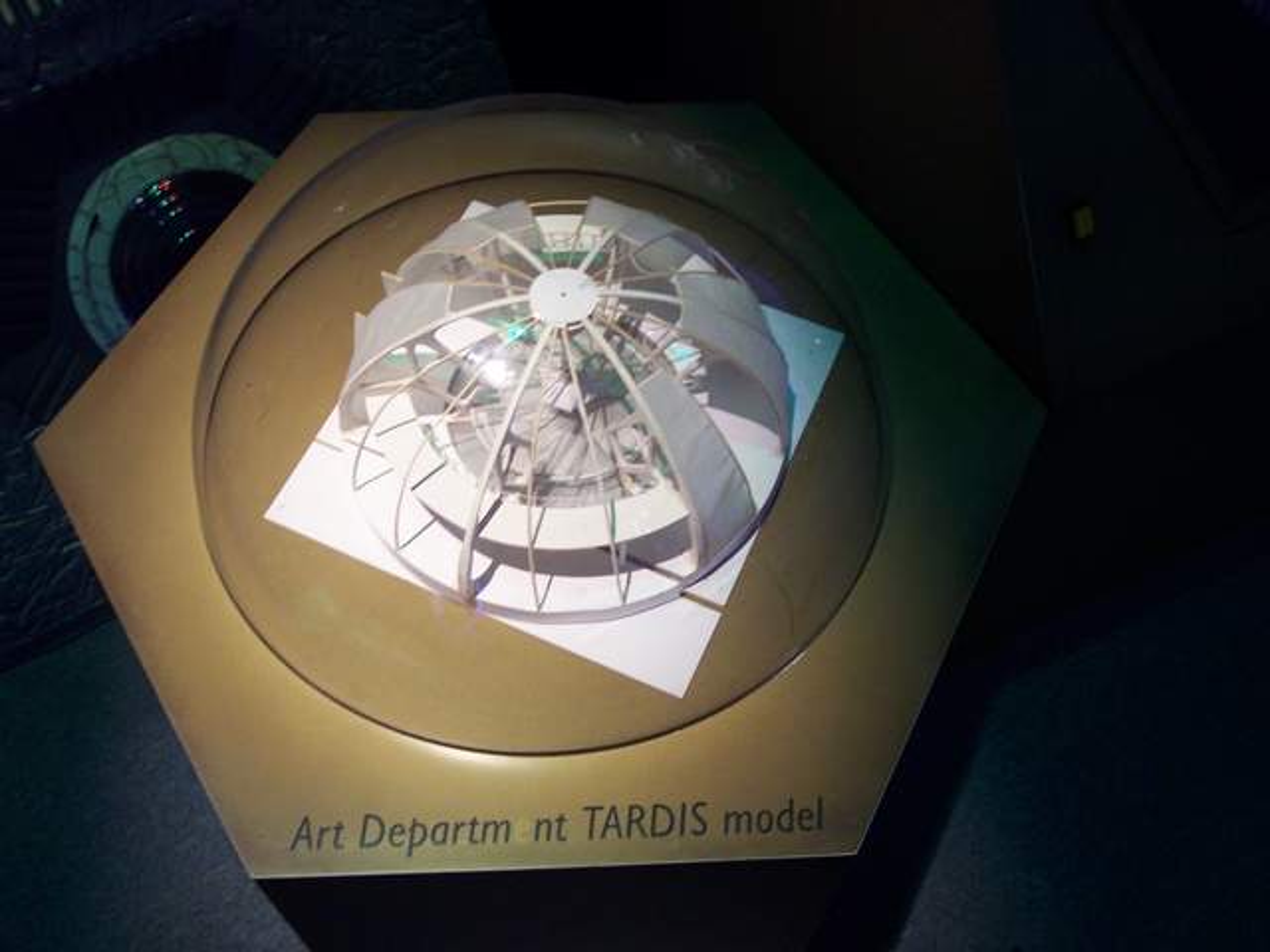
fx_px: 1394
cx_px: 635
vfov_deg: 37.7
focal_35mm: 38
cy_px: 476
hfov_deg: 49.0
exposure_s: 1/10
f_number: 2.8
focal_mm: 8
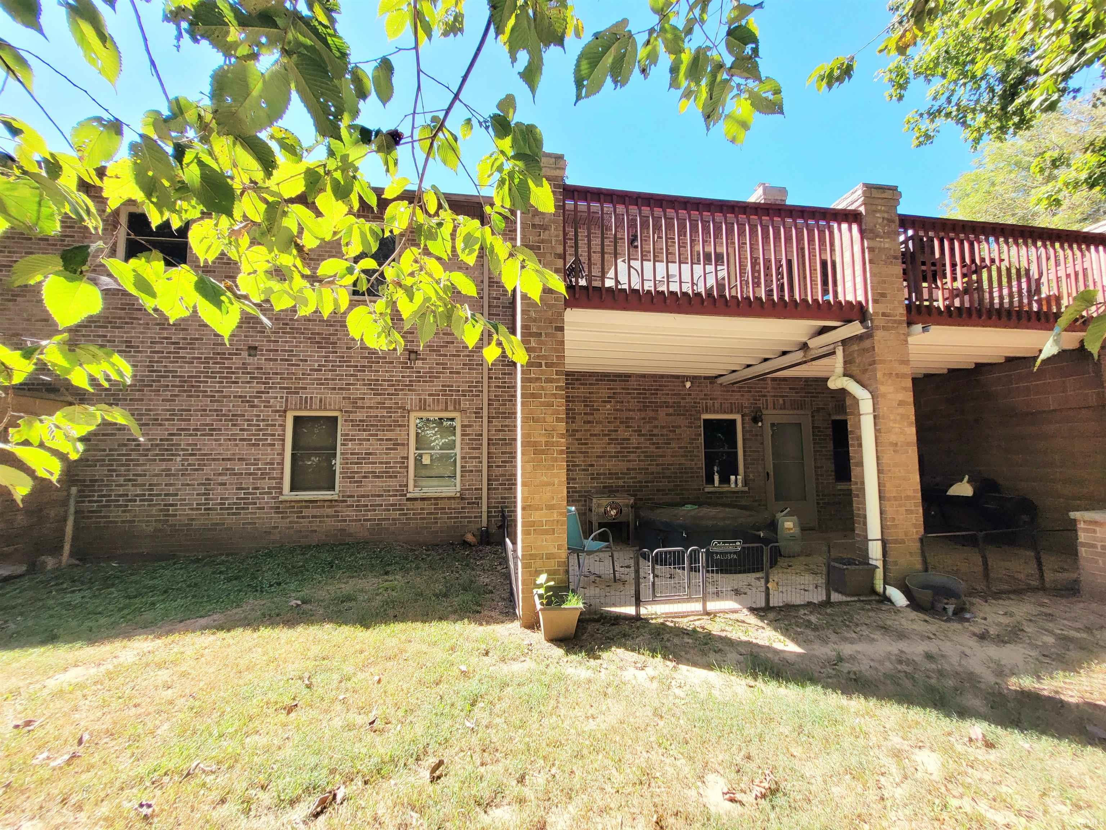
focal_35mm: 13
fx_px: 415
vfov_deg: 89.9
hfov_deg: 106.2
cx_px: 553
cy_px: 415
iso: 40
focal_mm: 1.74
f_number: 2.2
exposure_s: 1/417
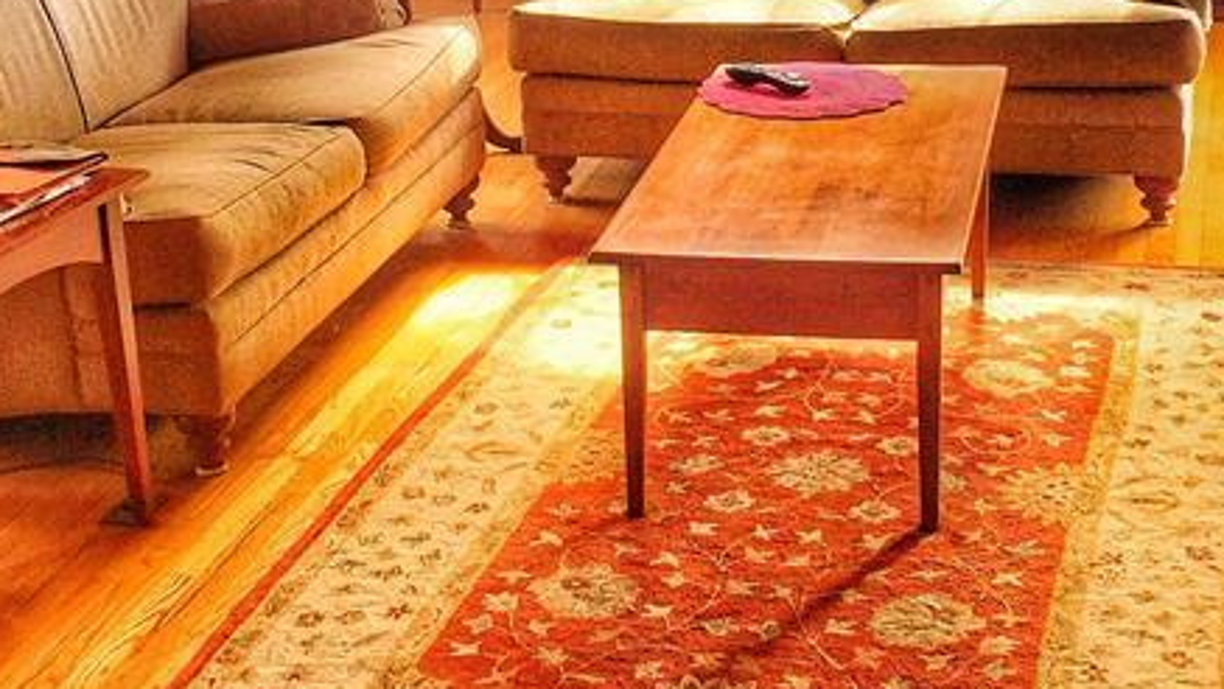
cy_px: -106
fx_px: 2402
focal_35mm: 74
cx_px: 706
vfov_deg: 15.8
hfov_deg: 28.5
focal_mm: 4.15
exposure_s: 1/120
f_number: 2.2
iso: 32
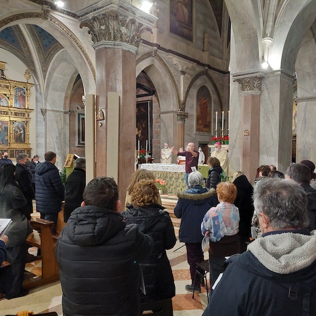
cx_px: 207
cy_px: 161
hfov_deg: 54.7
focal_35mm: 29
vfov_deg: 55.6
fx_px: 300
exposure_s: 1/25
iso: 500
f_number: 1.8
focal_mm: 5.23
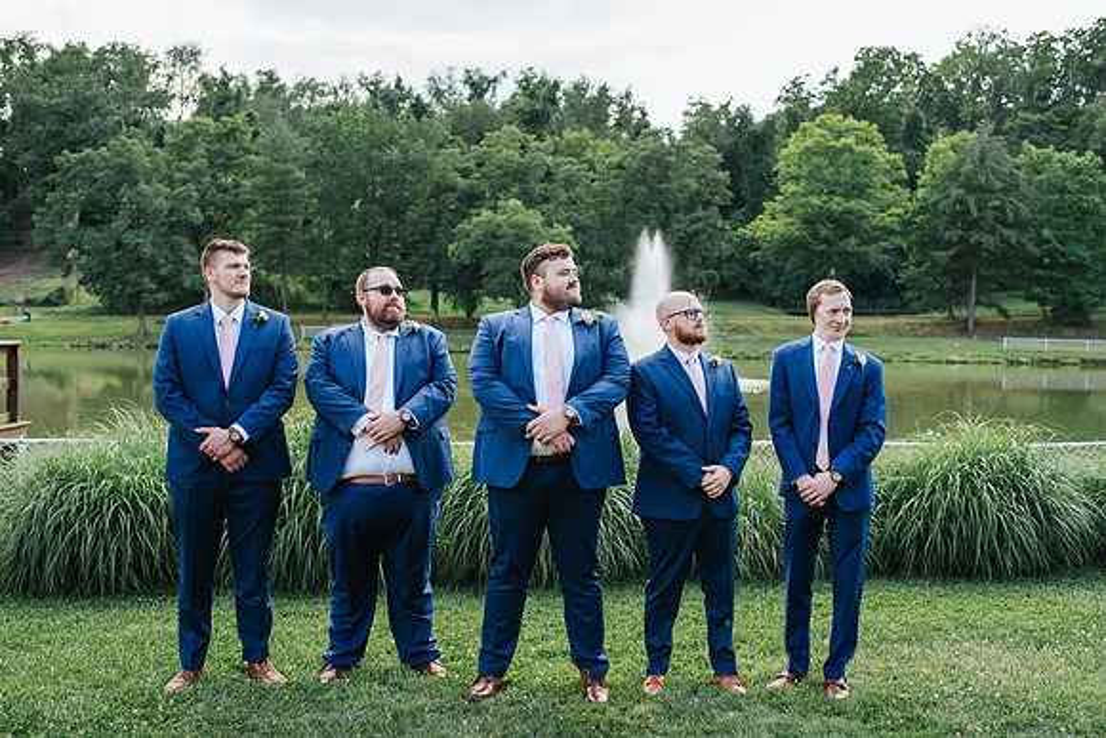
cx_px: 559
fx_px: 1149
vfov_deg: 35.6
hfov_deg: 51.4
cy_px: 369
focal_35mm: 37
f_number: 3.2
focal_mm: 35
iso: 280
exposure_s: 1/640
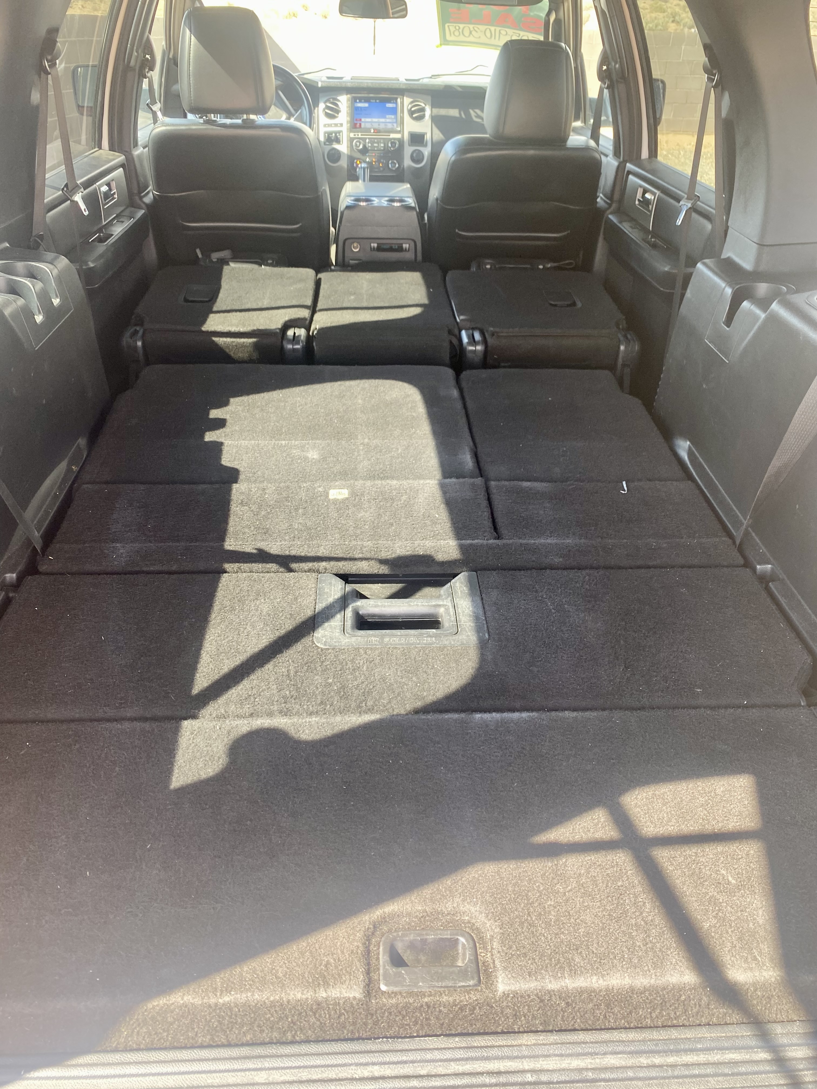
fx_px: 818
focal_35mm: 26
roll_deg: -1.4
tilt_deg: -30.4
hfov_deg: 53.1
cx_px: 408
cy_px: 544
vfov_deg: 67.3
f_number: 1.8
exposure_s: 1/121
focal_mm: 4.25
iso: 80
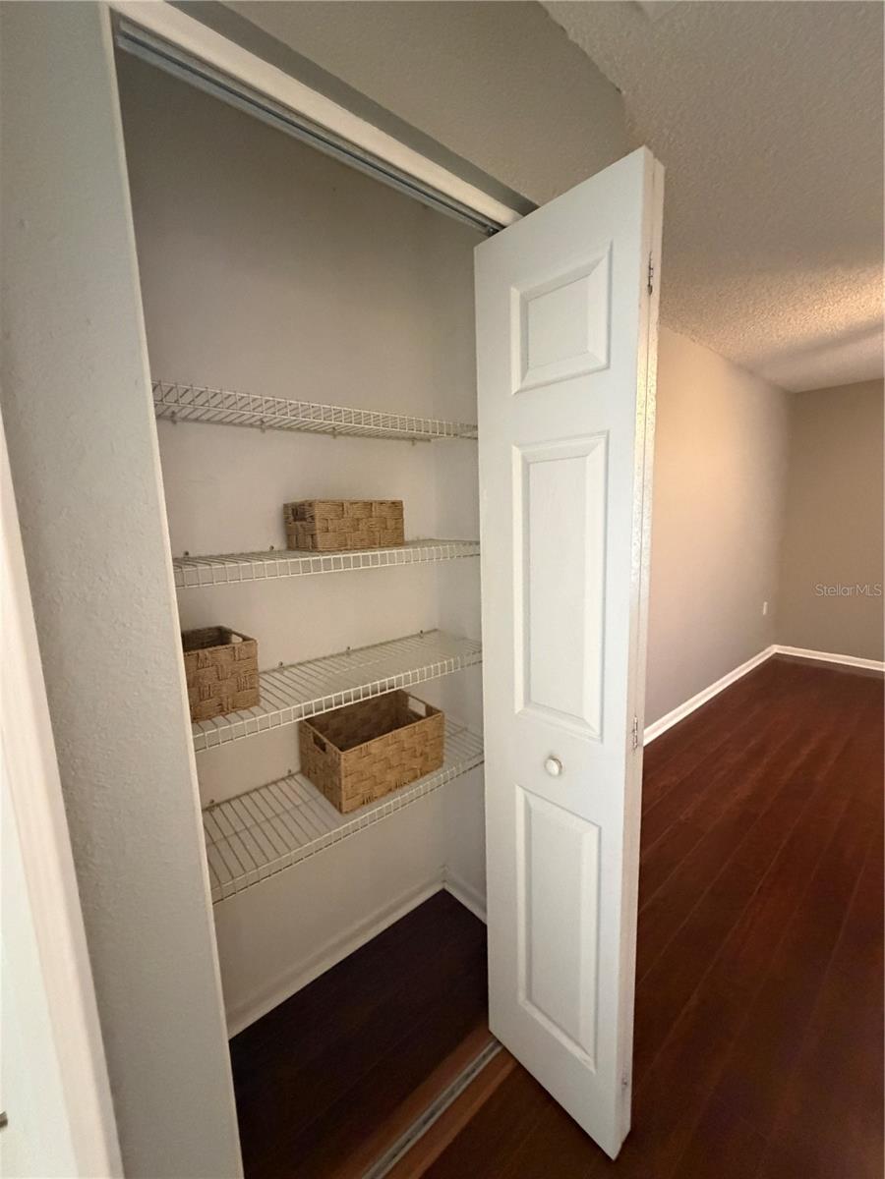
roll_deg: +1.8
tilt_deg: -10.1
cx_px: 442
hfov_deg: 85.7
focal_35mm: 14
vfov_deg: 102.1
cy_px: 590
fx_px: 477
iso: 1000
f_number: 2.2
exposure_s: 1/60
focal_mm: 2.22
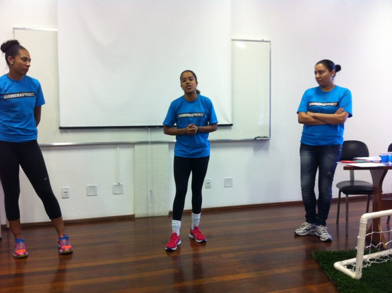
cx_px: 196
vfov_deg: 40.6
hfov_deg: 52.7
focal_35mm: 35
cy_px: 146
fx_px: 396
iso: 100
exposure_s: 1/15
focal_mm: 3.85
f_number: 2.8
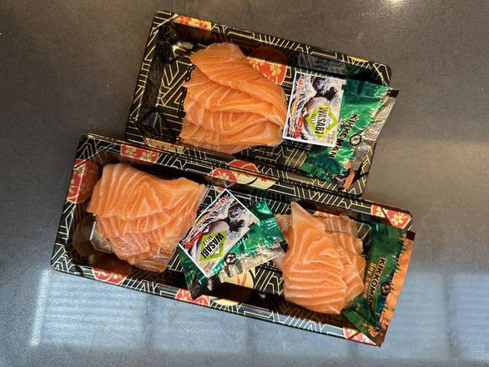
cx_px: 244
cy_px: 184
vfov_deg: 56.9
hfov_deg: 71.6
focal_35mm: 24
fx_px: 339
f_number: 1.78
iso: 125
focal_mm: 6.86
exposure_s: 1/100
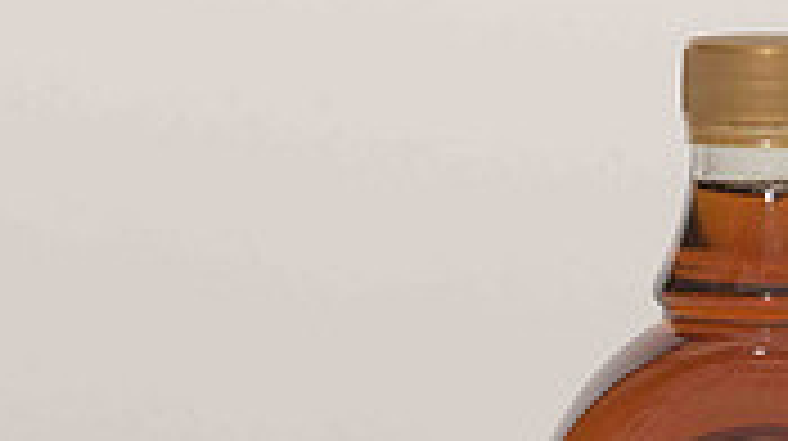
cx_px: 779
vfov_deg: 4.1
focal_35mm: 296
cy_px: 560
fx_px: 6178
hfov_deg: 7.3
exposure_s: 1/100
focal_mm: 85
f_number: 13
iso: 400
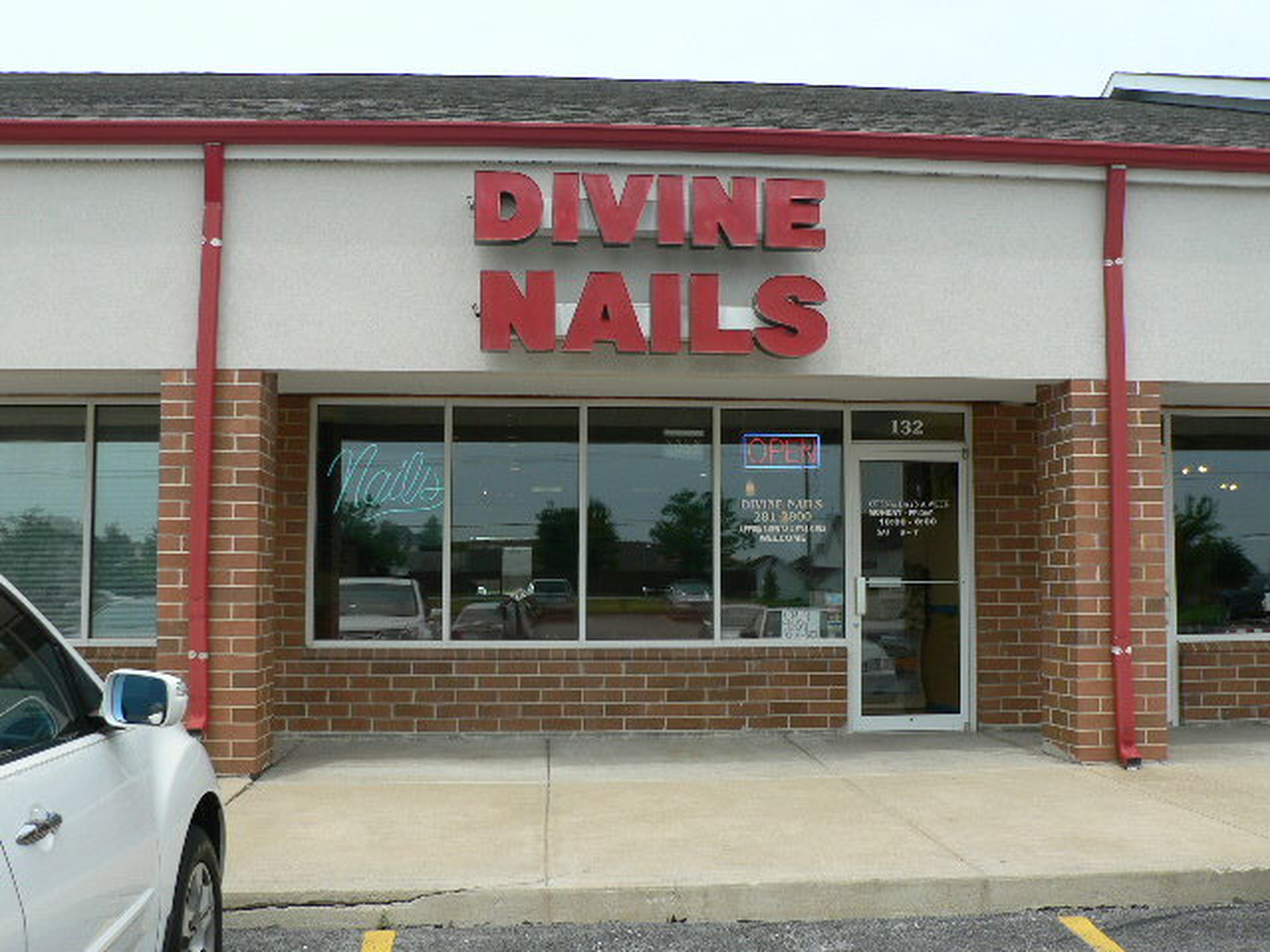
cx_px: 635
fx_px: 1321
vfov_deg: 39.7
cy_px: 476
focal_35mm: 36
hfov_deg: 51.4
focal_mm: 6
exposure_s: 1/400
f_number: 4
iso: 80
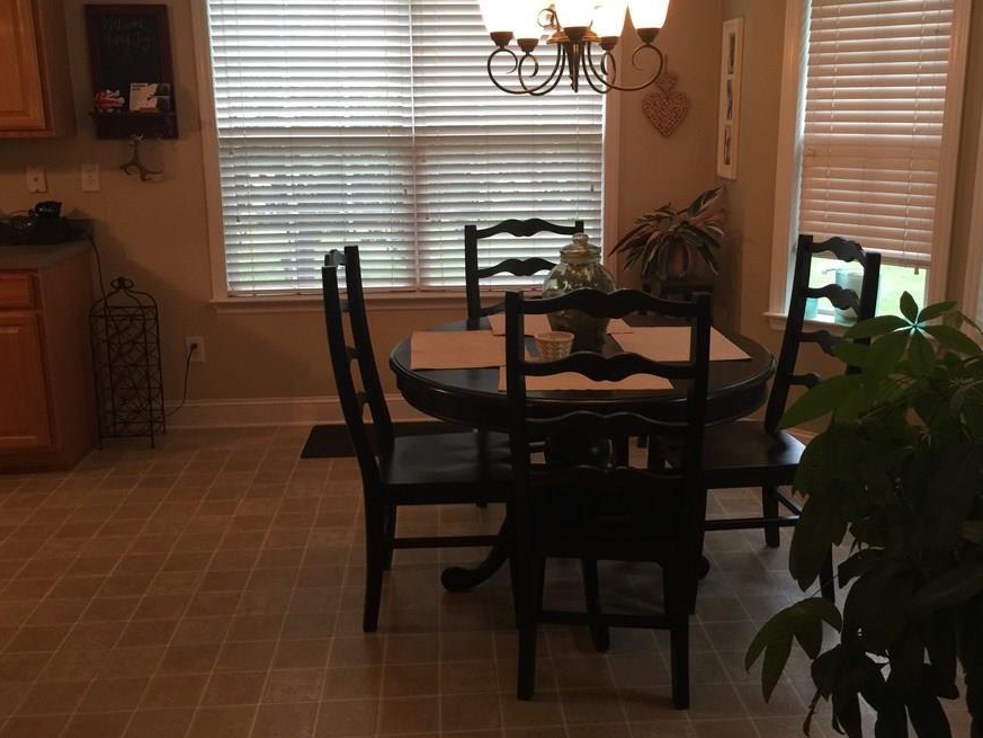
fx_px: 966
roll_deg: +0.8
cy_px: 335
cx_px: 507
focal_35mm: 34
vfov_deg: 41.8
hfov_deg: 53.9
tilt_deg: -12.7
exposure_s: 1/15
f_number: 2.2
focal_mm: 4.15
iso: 64
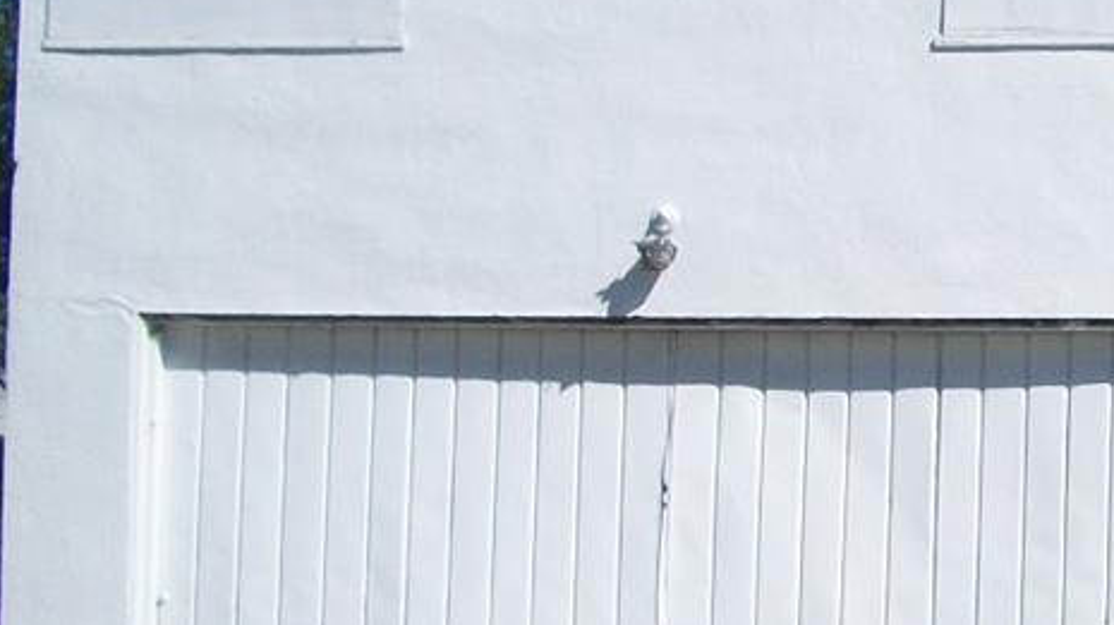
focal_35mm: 123
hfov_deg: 16.0
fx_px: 3631
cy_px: 469
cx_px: 1665
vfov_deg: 9.8
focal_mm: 6.3
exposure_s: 1/640
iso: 80
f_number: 5.6
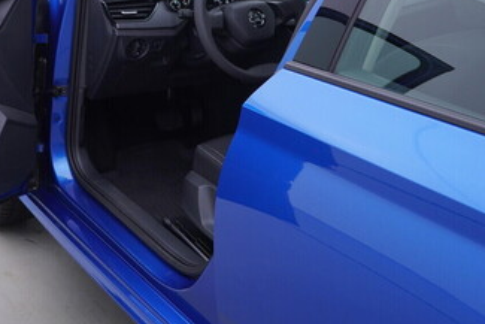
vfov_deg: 22.0
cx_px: 84
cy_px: 72
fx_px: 822
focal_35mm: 61
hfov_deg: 31.8
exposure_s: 1/50
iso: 125
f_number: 3.2
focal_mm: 24
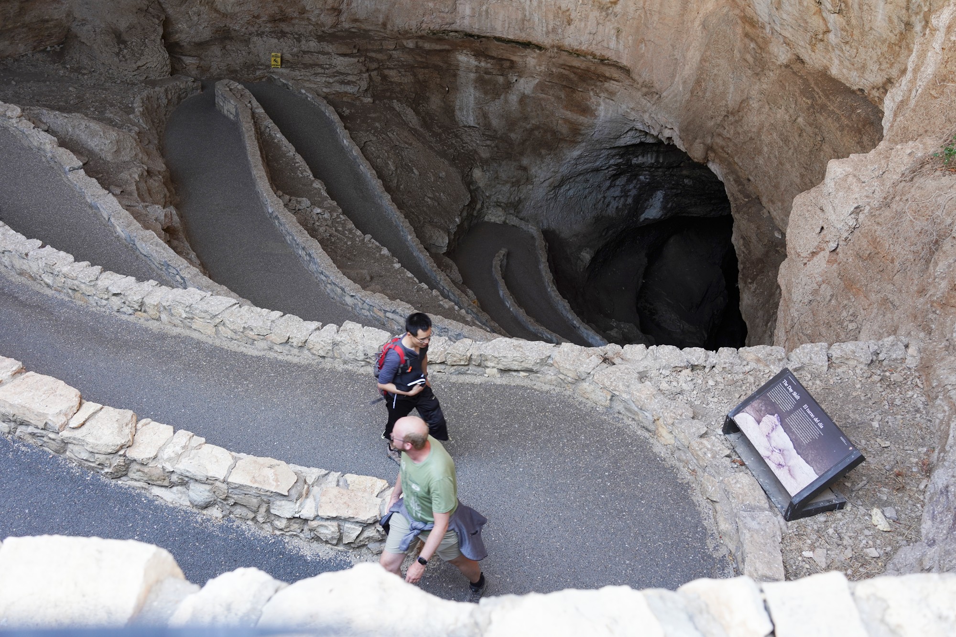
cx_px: 478
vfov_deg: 37.9
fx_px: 930
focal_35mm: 35
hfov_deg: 54.4
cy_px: 318
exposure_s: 1/100
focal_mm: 35
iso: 400
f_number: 5.6
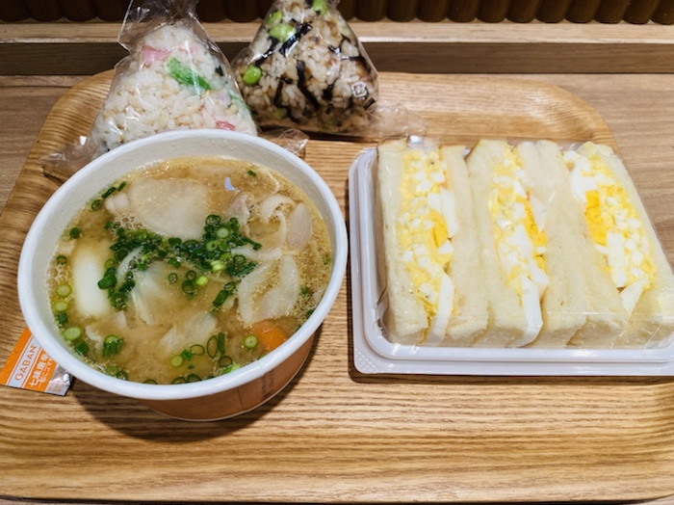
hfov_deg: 67.3
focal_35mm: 26
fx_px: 506
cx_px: 337
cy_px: 252
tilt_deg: -55.0
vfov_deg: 53.0
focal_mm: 4.25
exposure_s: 1/100
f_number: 1.8
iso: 64
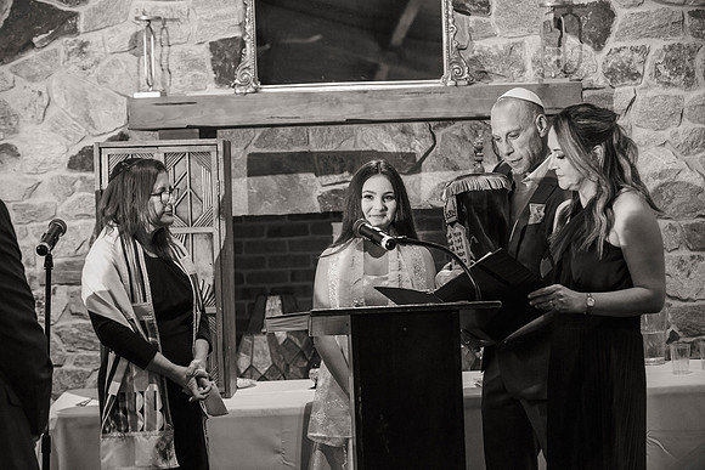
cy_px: 235
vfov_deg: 15.9
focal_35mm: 86
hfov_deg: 23.6
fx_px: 1684
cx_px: 352
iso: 1250
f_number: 4
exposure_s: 1/125
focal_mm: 86
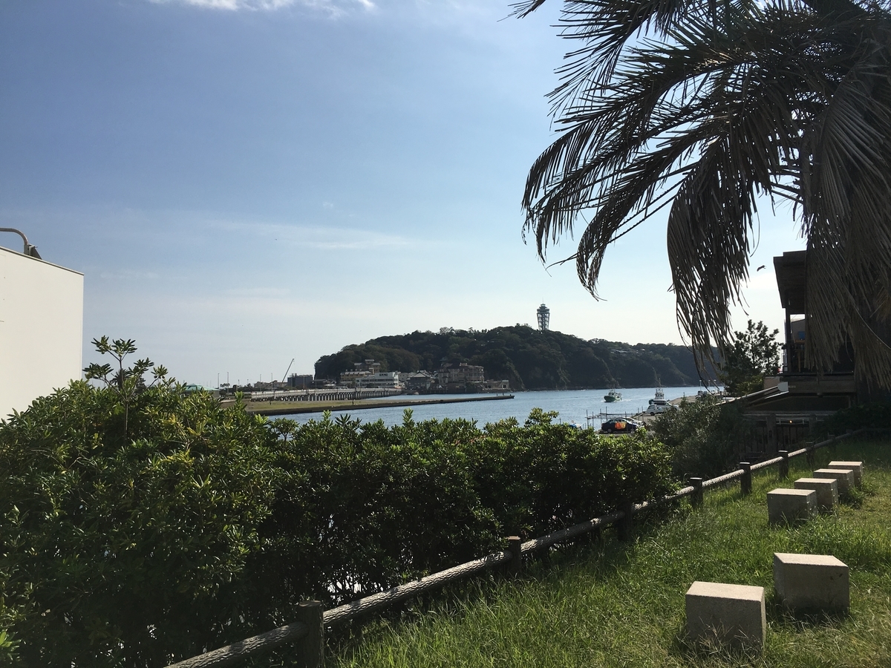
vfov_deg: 48.2
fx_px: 746
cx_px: 446
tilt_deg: +3.1
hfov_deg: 61.7
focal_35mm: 29
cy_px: 334
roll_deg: +0.7
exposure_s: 1/4049
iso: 25
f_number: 2.2
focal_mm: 4.15
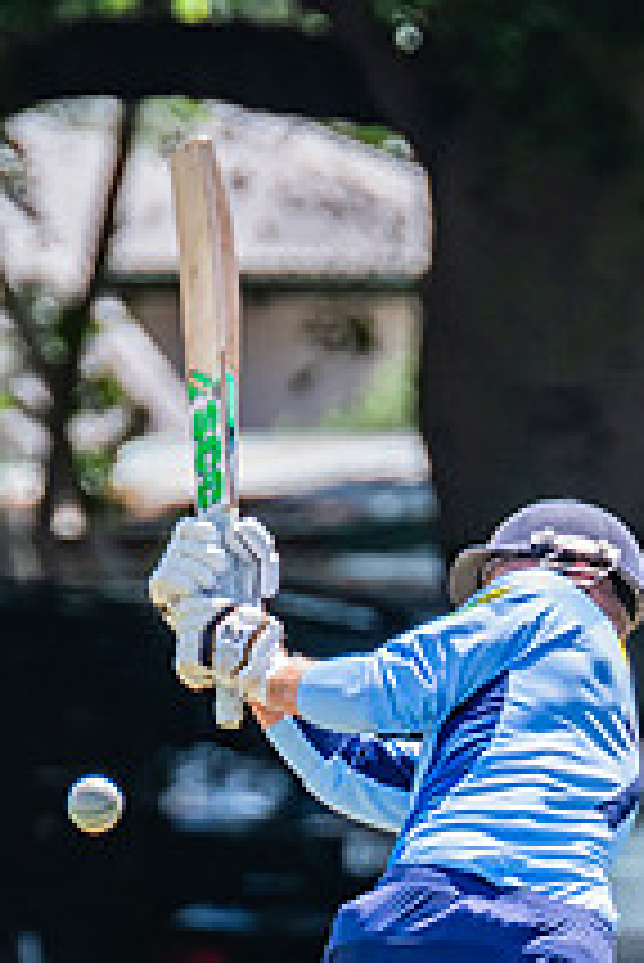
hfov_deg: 0.7
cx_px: 592
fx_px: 49906
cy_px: 926
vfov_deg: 1.1
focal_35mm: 1863
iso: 800
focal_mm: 550
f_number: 9
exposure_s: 1/1000
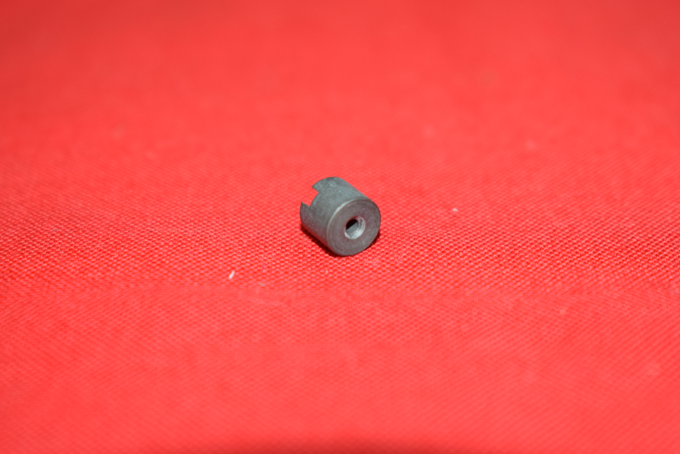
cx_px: 340
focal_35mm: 82
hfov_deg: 24.6
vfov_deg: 16.6
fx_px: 1559
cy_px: 227
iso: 1250
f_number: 5.6
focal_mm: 55
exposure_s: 1/200
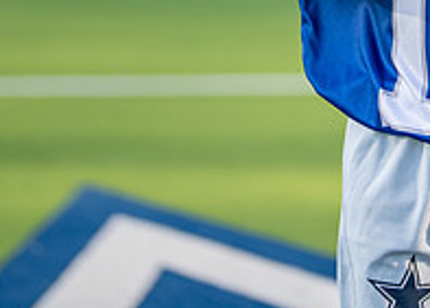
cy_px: -159
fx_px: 2273
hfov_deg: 10.6
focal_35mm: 186
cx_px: 521
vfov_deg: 7.6
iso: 125
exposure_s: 1/3200
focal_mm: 50
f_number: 1.2
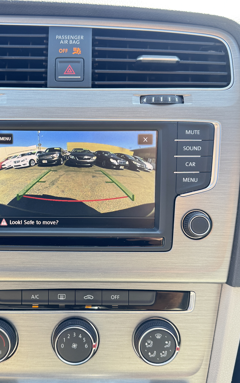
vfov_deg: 54.0
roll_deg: +0.1
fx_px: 377
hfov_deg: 35.1
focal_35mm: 36
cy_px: 199
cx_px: 84
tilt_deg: -23.3
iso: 100
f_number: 1.78
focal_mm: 6.76
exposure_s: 1/121
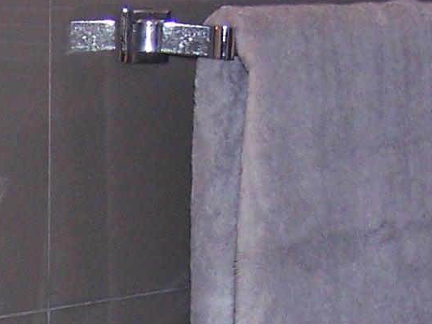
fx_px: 2283
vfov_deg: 8.0
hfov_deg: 10.7
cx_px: 23
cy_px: 423
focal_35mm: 183
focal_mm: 6.3
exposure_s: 1/60
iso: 140
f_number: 2.8
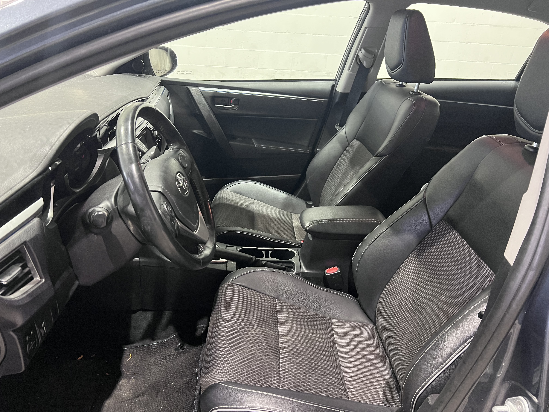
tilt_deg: -26.8
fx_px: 412
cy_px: 206
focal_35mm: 26
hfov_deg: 67.3
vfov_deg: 53.1
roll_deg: -3.7
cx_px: 274
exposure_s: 1/40
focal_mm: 5.7
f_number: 1.5
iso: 400
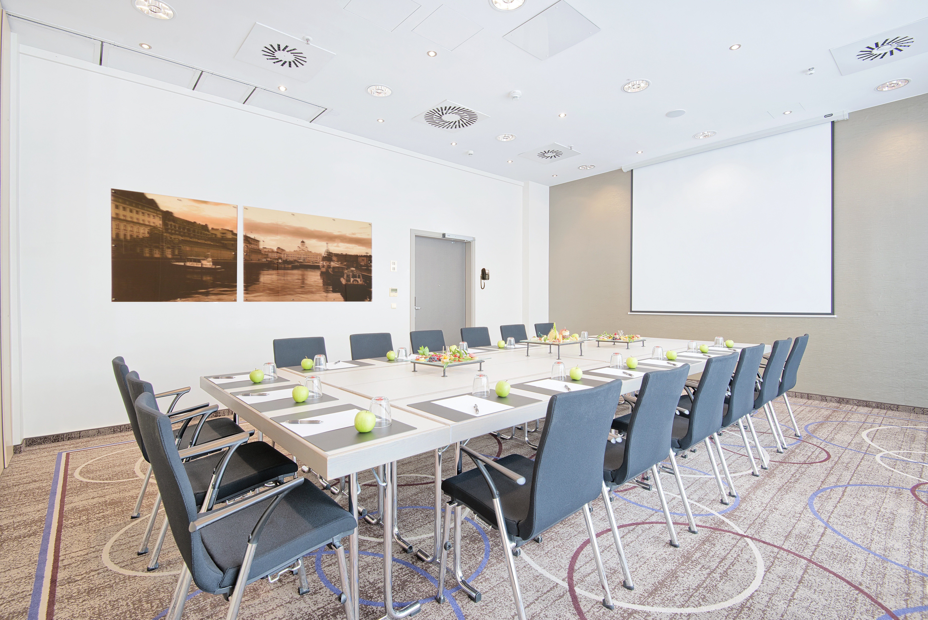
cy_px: 310
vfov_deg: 73.8
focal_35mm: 16
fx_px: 413
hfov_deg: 96.7
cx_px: 464
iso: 200
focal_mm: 16
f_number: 9
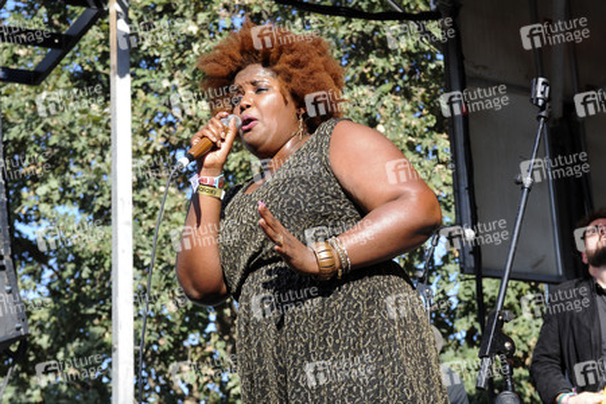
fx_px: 1178
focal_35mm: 70
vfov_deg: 19.5
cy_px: 202
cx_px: 303
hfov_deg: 28.8
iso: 800
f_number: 6.3
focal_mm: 70
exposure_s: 1/640
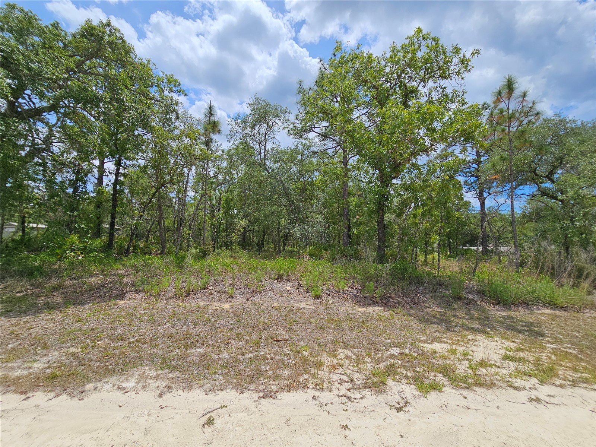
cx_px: 298
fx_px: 224
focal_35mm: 13
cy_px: 224
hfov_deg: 106.2
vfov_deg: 89.9
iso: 50
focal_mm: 2.2
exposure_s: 1/4187
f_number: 2.2
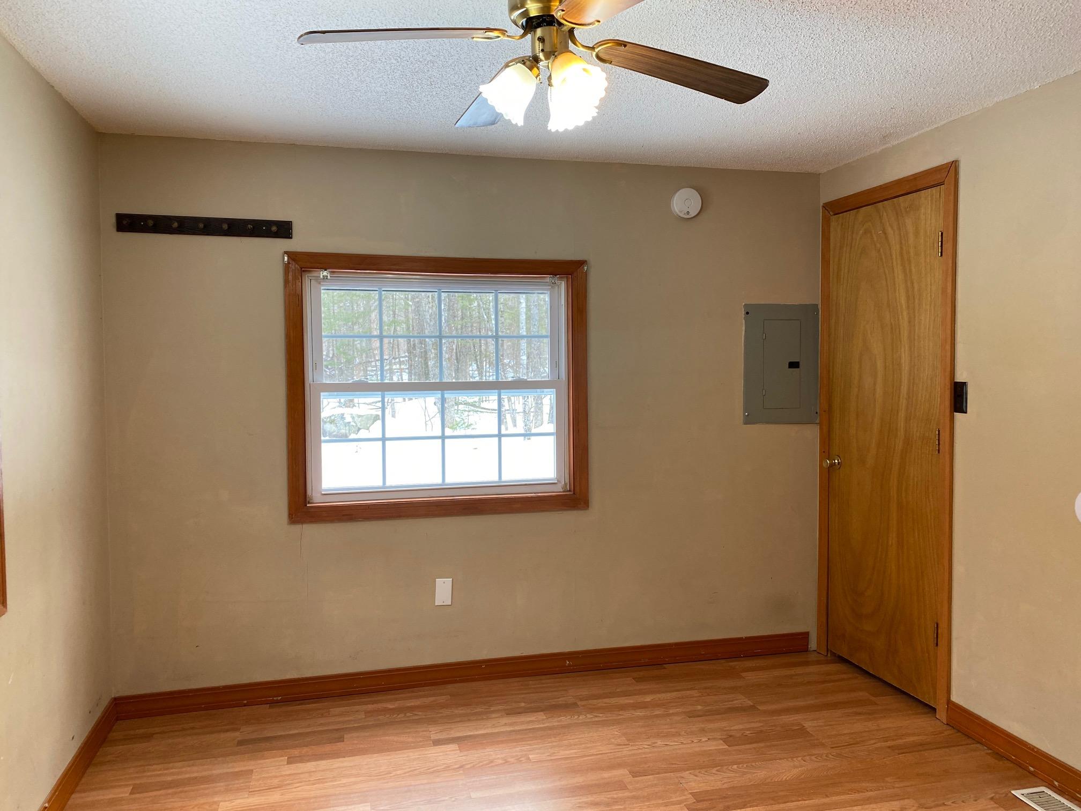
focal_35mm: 26
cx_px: 540
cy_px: 406
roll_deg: +0.0
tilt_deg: +0.3
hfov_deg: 67.3
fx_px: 812
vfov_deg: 53.1
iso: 64
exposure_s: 1/60
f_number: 1.8
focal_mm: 4.25
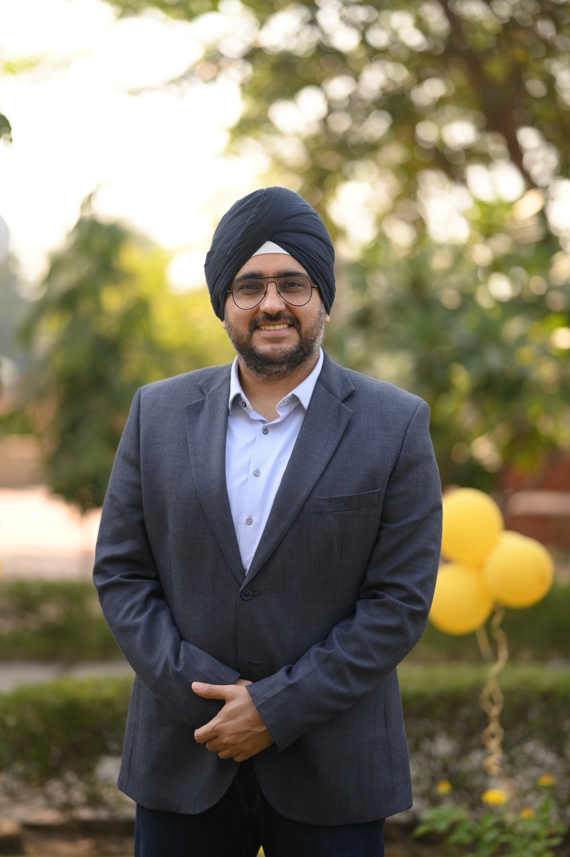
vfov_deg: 23.9
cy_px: 428
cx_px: 285
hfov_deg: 16.1
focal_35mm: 85
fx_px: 2021
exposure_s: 1/640
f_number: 1.8
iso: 100
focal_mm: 85
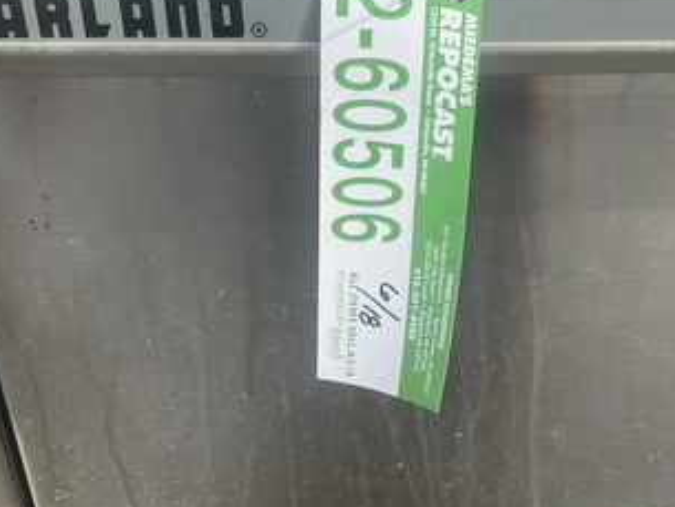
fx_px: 741
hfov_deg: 48.4
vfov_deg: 37.5
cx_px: 427
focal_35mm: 38
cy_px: 193
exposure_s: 1/1121
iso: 25
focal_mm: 3
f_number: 1.8
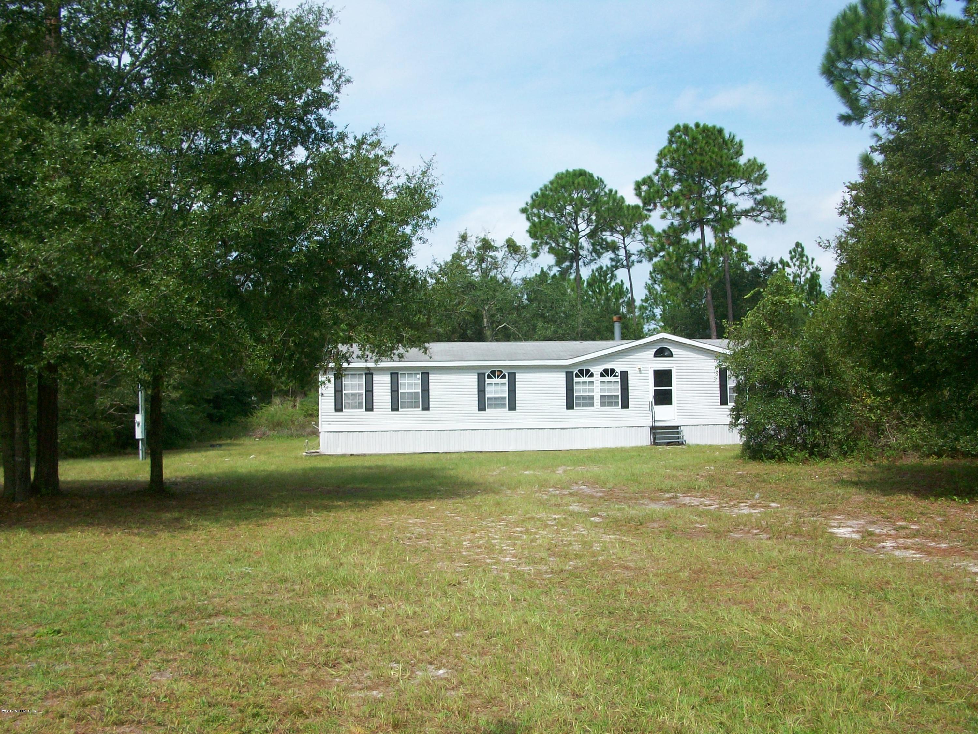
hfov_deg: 54.0
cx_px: 489
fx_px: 961
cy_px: 367
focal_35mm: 34
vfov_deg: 41.8
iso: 80
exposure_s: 1/328
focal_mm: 5.7
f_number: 5.5
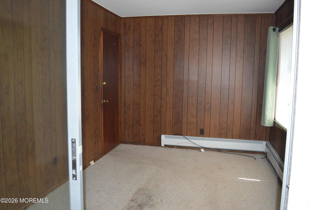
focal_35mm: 30
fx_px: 263
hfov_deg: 62.0
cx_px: 158
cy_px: 105
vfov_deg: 43.5
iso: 400
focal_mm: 20
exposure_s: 1/80
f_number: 4
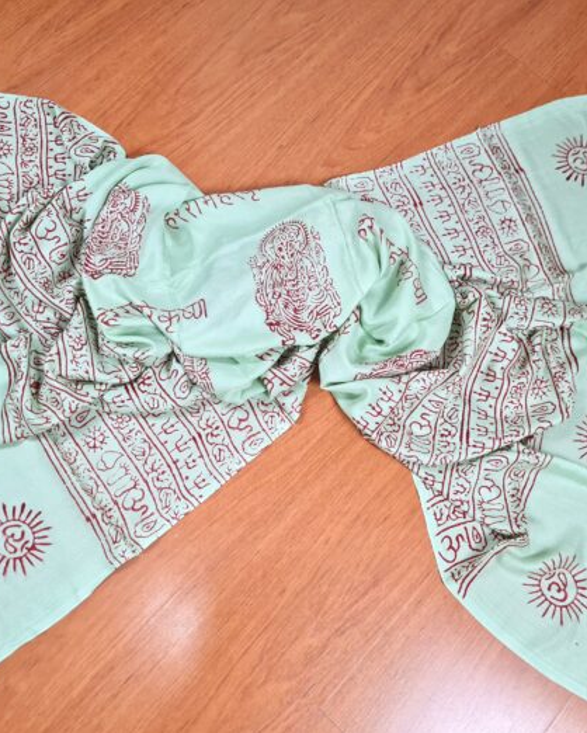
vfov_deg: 52.8
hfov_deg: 43.3
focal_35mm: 34
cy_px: 367
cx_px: 271
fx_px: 738
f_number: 1.8
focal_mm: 5.4
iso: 200
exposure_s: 1/120
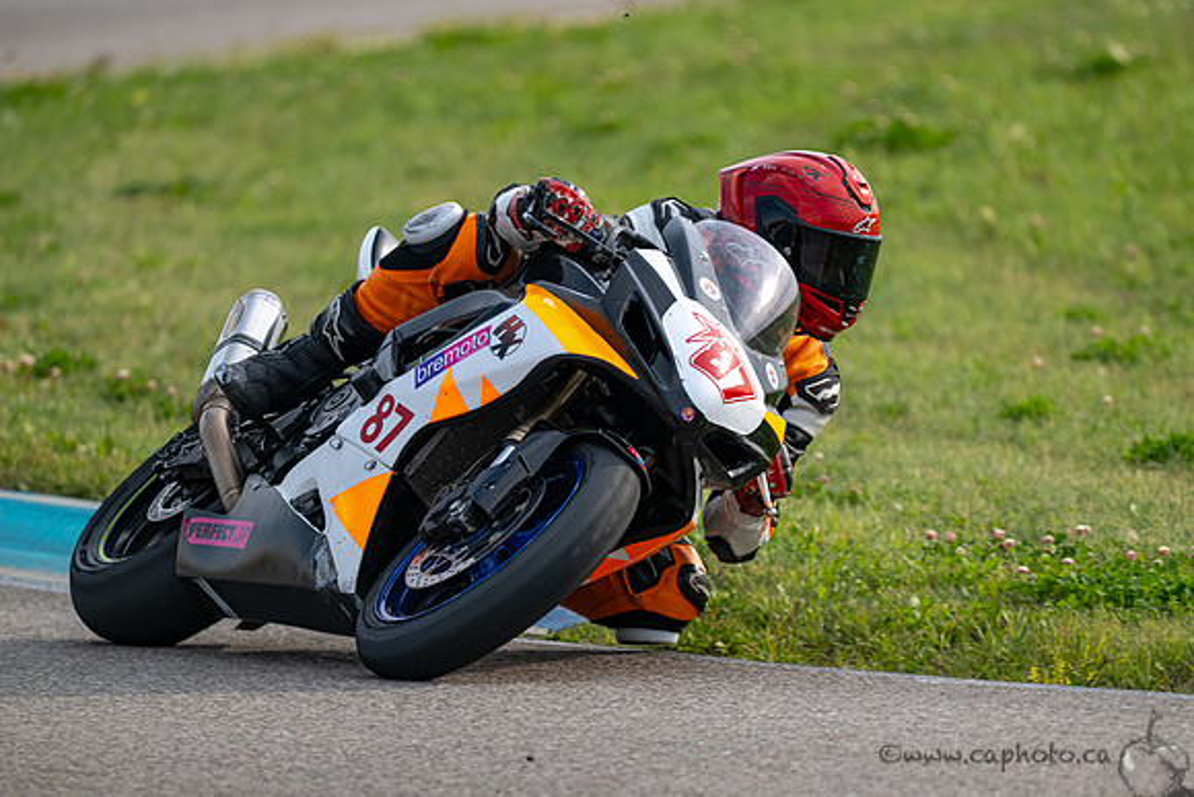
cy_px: 398
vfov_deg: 2.3
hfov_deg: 3.4
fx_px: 19904
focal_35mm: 600
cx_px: 597
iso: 450
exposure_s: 1/1250
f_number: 6.3
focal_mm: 600
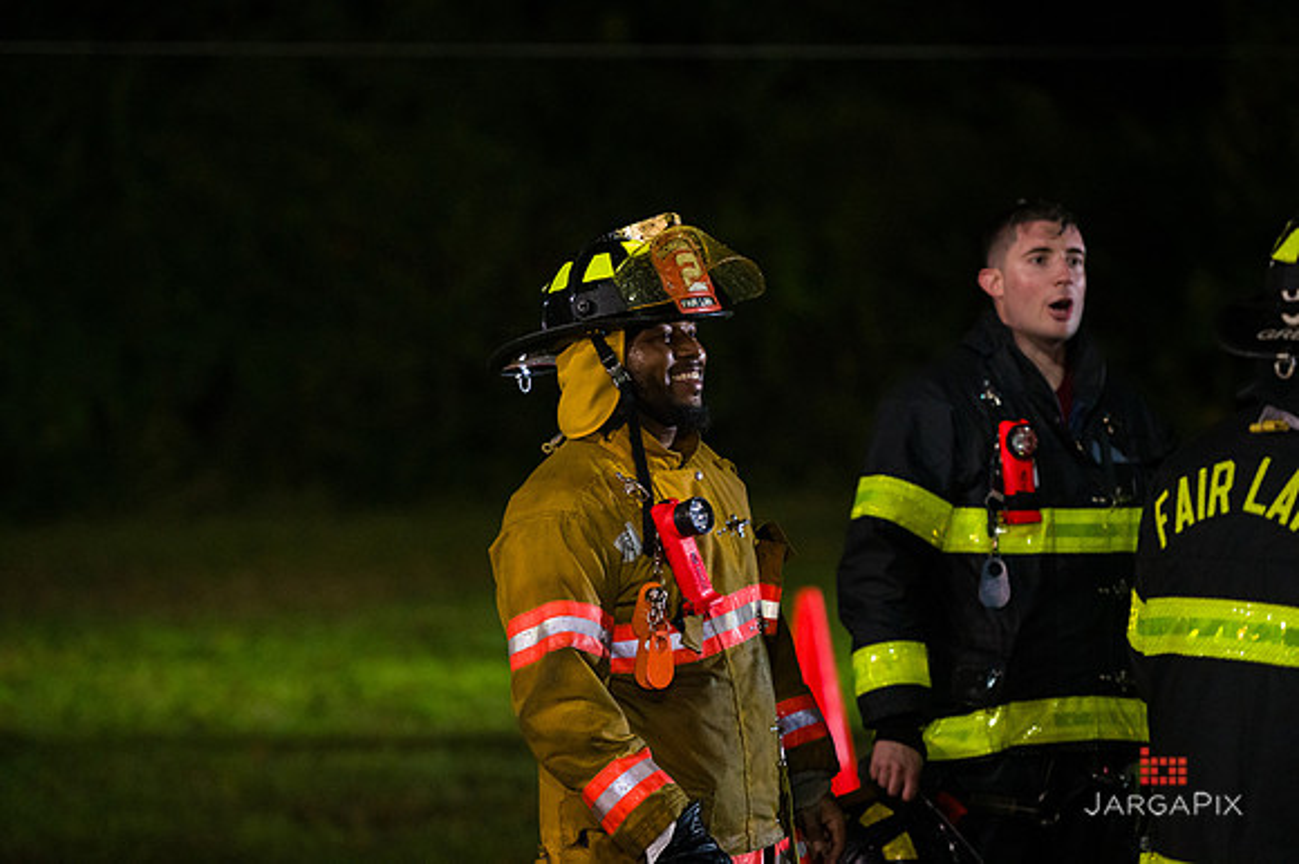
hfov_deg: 13.7
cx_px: 650
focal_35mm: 150
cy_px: 432
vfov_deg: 9.1
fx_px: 5409
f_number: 3.2
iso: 12800
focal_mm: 150
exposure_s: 1/200
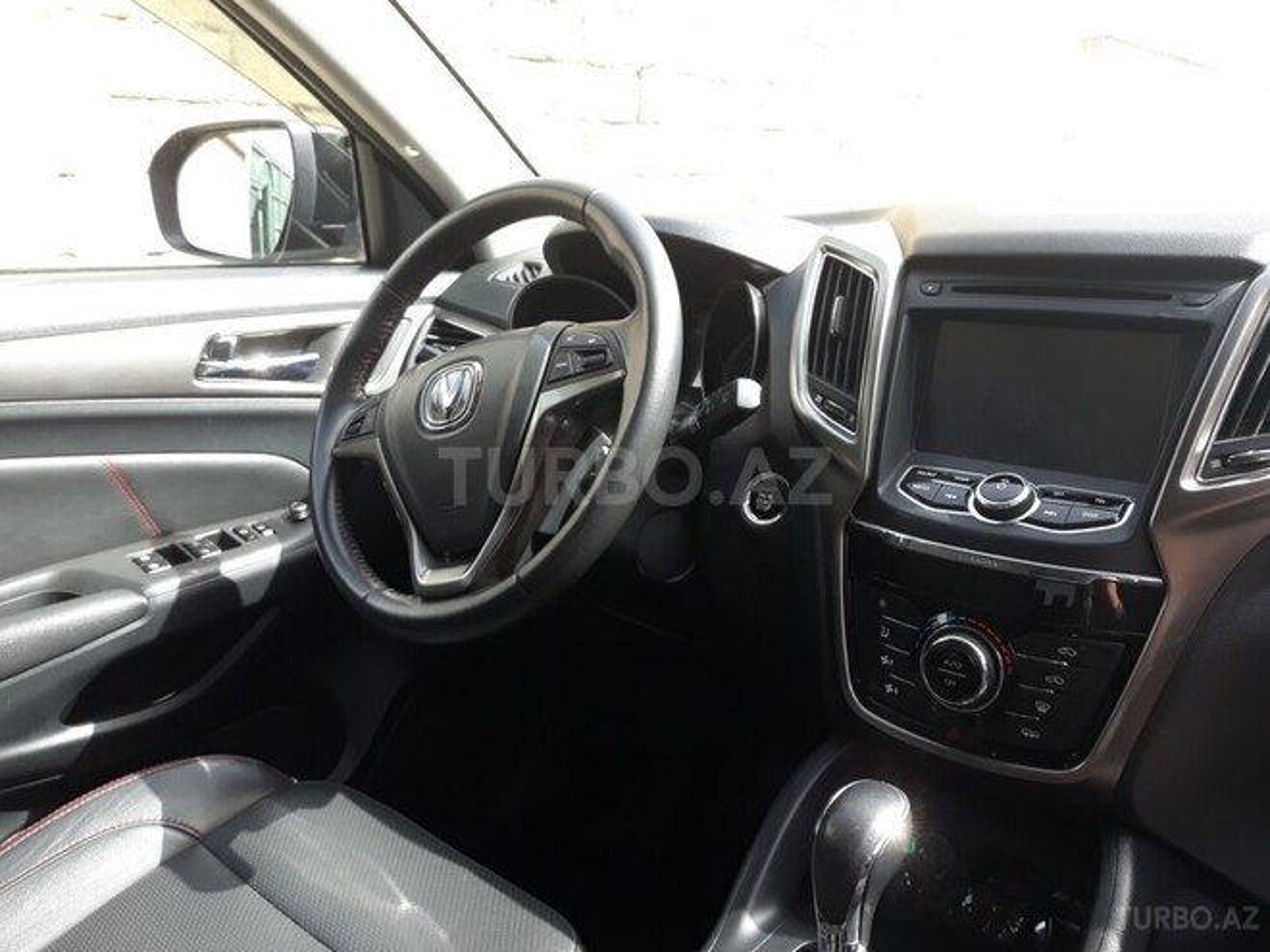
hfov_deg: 65.3
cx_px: 635
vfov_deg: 51.4
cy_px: 476
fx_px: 991
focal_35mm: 27
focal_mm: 3.71
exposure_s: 1/149
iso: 40
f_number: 1.7
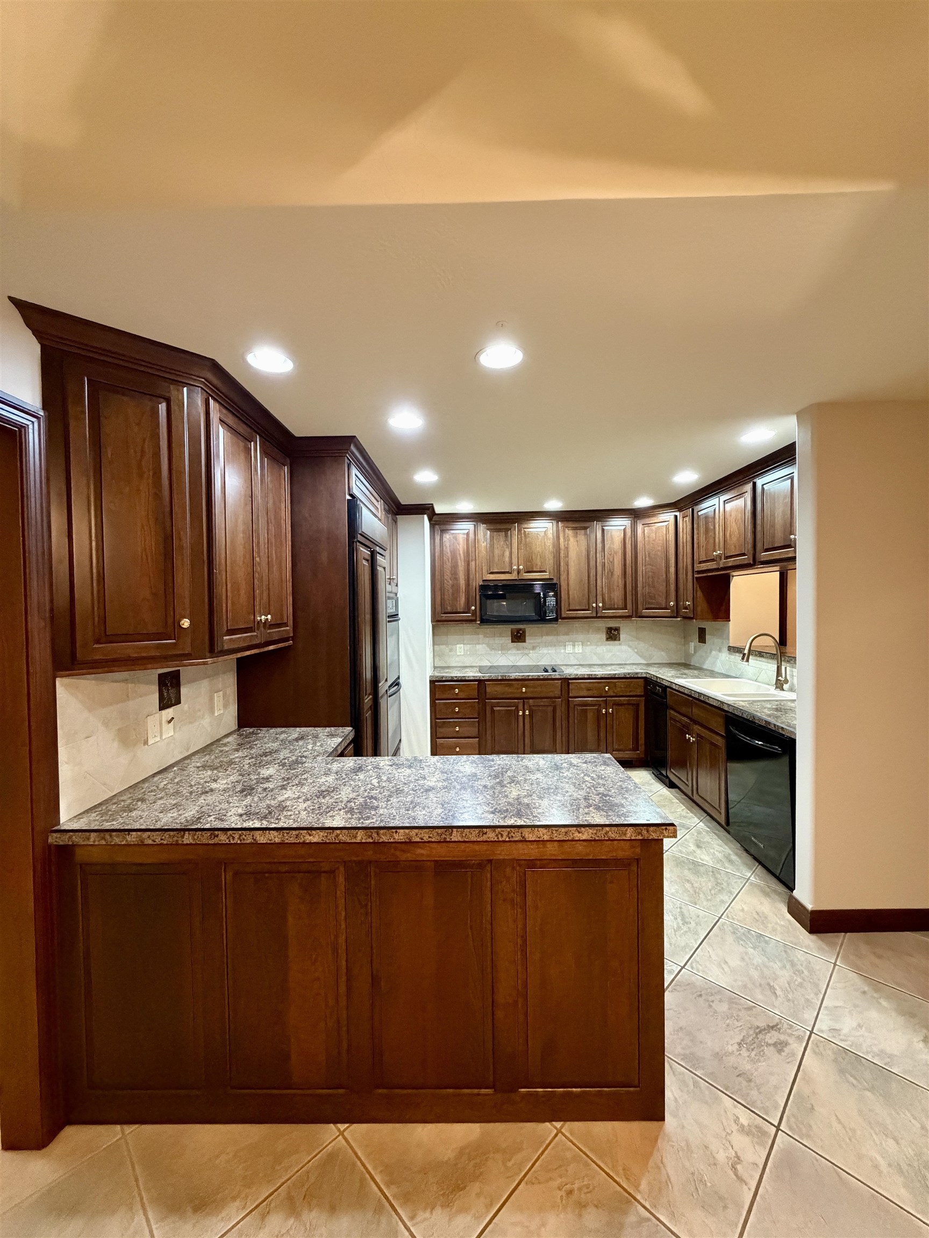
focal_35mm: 14
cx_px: 464
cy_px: 619
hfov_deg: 85.7
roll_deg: +0.9
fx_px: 501
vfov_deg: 102.1
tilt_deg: -1.3
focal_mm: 2.22
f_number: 2.2
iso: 800
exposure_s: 1/60
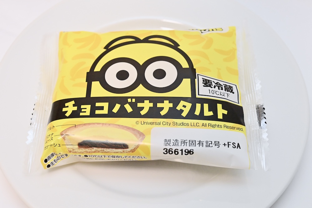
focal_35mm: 60
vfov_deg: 22.6
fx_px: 520
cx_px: 156
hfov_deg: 33.4
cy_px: 104
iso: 6400
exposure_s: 1/160
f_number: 10
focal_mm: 60
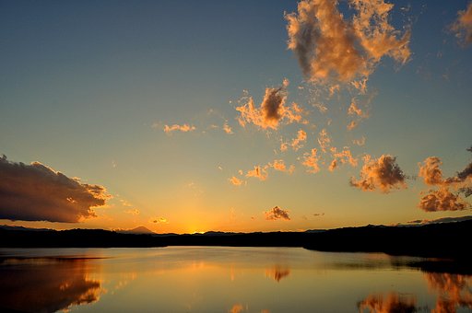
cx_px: 236
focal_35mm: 27
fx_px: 354
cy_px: 156
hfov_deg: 67.4
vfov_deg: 47.8
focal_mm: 18
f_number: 8
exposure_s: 1/250
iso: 200
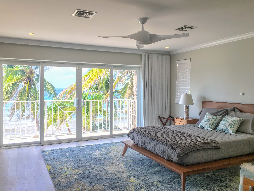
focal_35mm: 29
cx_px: 127
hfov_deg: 61.7
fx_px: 213
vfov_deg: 48.2
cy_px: 96
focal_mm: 4.15
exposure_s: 1/105
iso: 25
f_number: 2.2
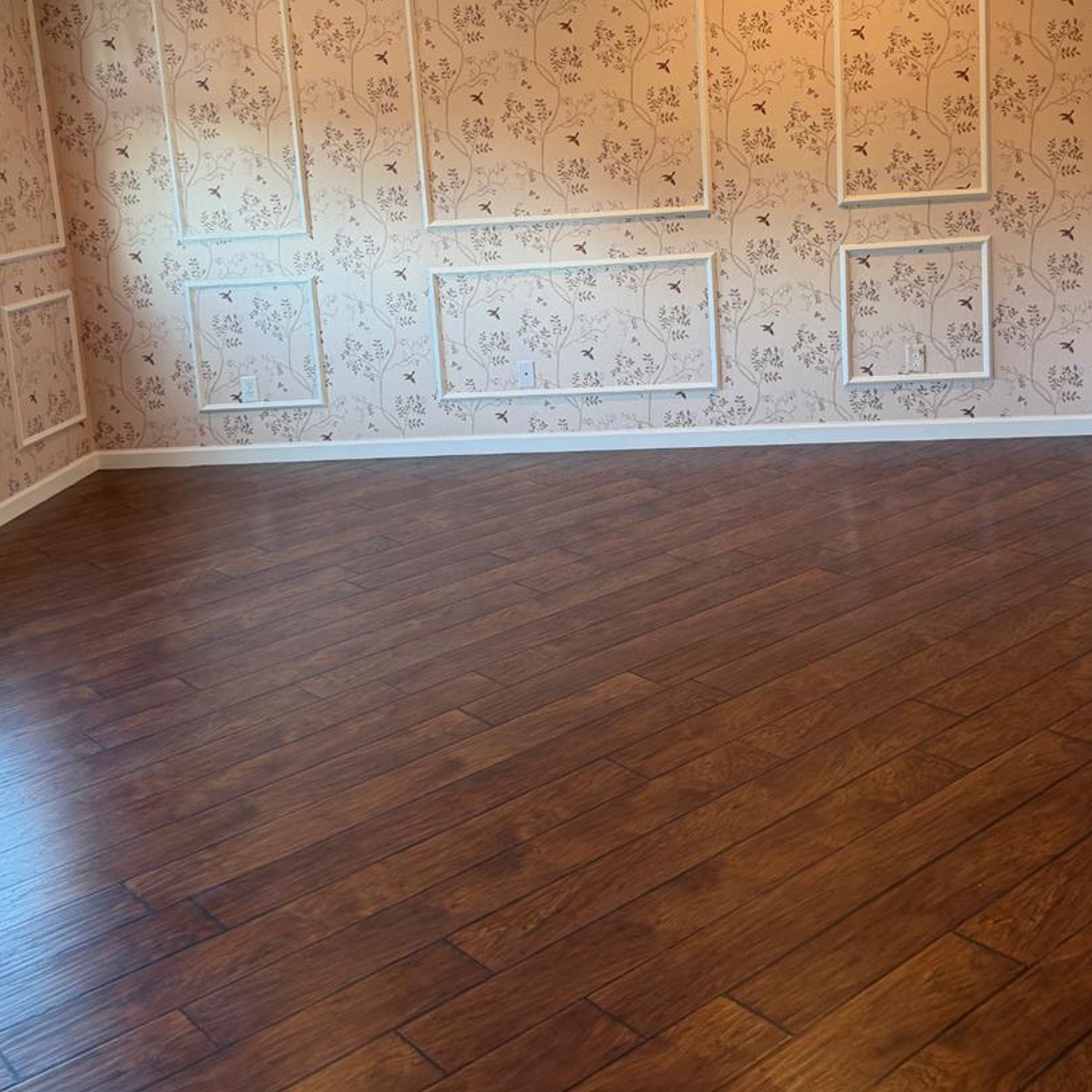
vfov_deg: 42.2
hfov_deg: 42.8
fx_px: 1392
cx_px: 552
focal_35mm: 39
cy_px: 347
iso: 160
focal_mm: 6.76
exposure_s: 1/60
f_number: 1.78
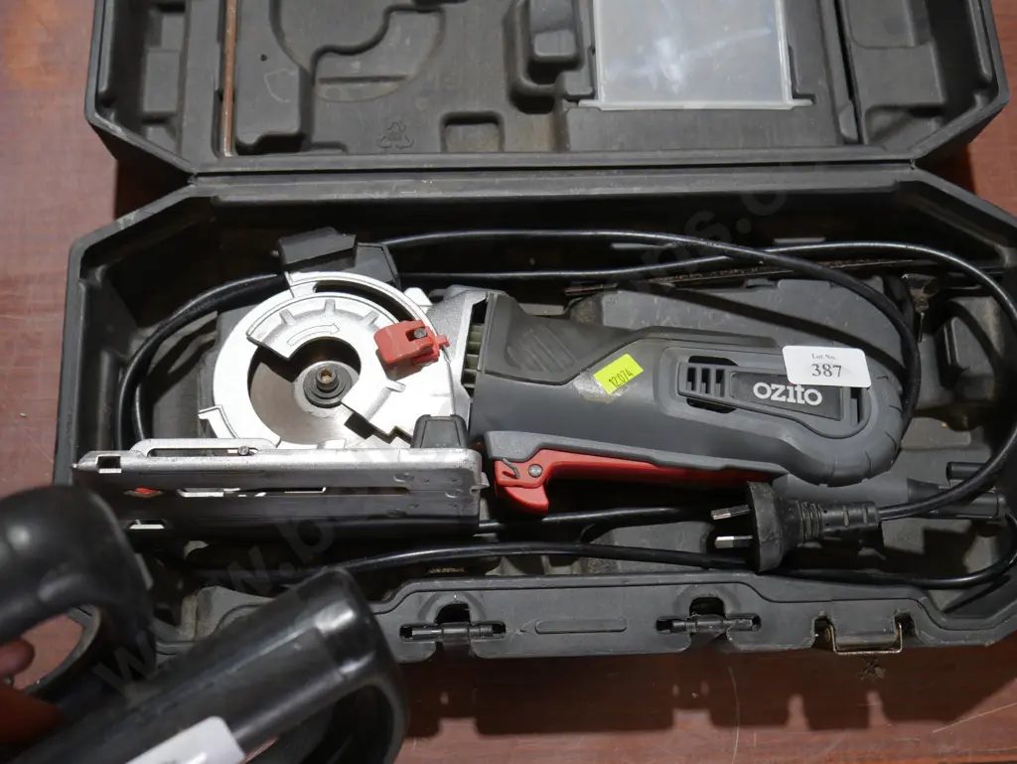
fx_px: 1117
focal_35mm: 38
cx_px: 508
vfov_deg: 37.8
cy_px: 382
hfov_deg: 49.0
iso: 320
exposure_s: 1/60
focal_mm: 19
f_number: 4.1
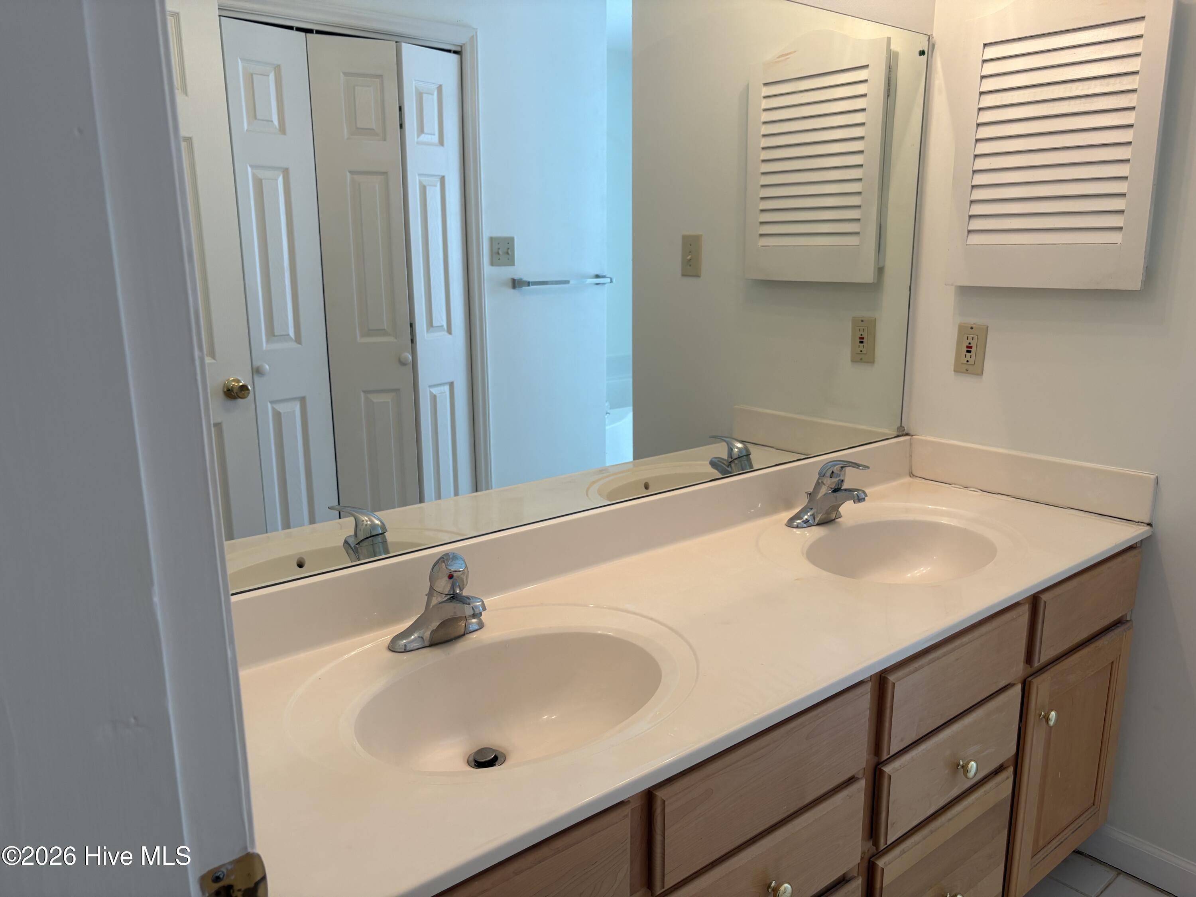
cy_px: 448
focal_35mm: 26
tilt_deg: -12.0
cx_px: 598
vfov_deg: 53.1
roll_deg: +0.3
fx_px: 898
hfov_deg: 67.3
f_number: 1.6
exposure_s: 1/120
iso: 64
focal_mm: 5.96
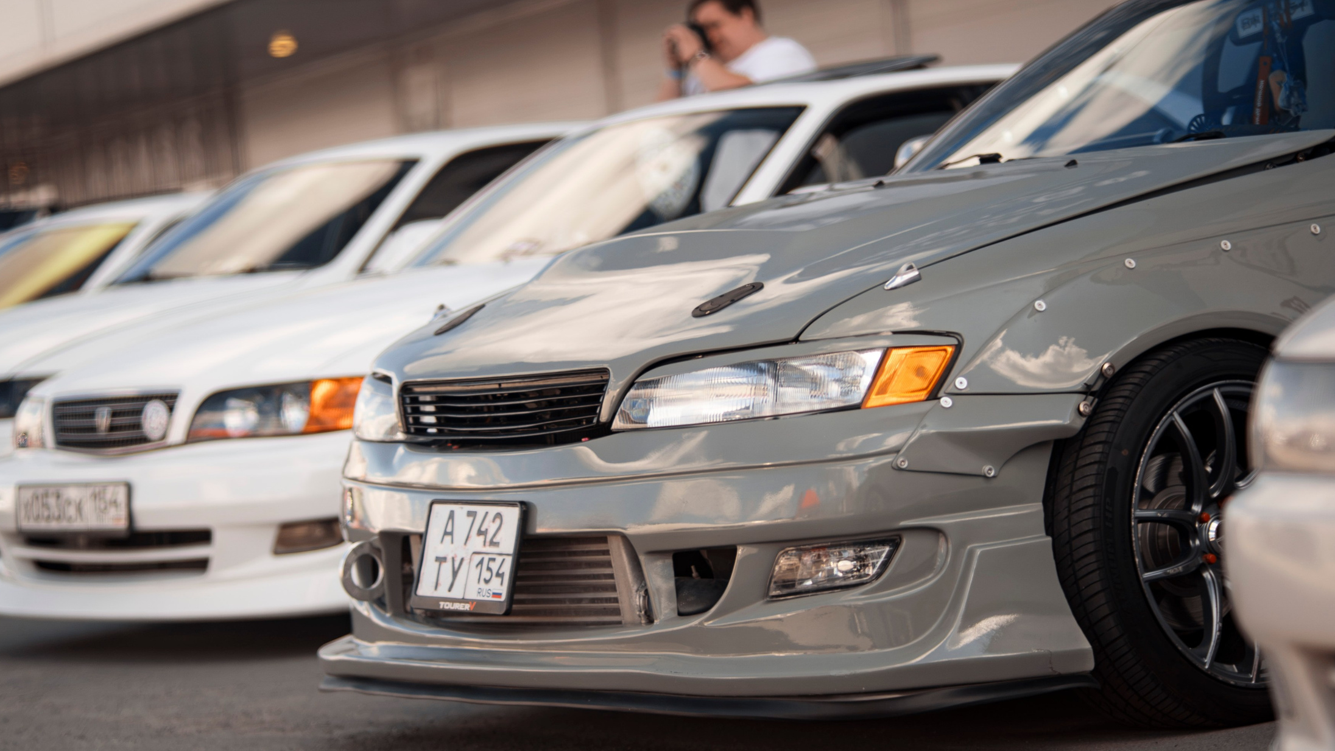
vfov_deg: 11.7
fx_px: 3682
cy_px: 410
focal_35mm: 104
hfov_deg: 20.5
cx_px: 628
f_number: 1.8
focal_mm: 85
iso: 200
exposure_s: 1/125
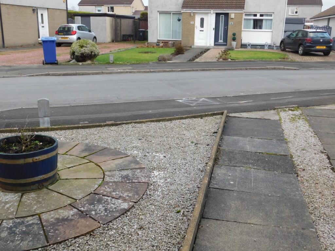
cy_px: 126
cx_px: 168
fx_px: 348
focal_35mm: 36
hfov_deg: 51.4
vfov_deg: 39.7
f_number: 3.5
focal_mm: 6.3
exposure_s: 1/200
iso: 125
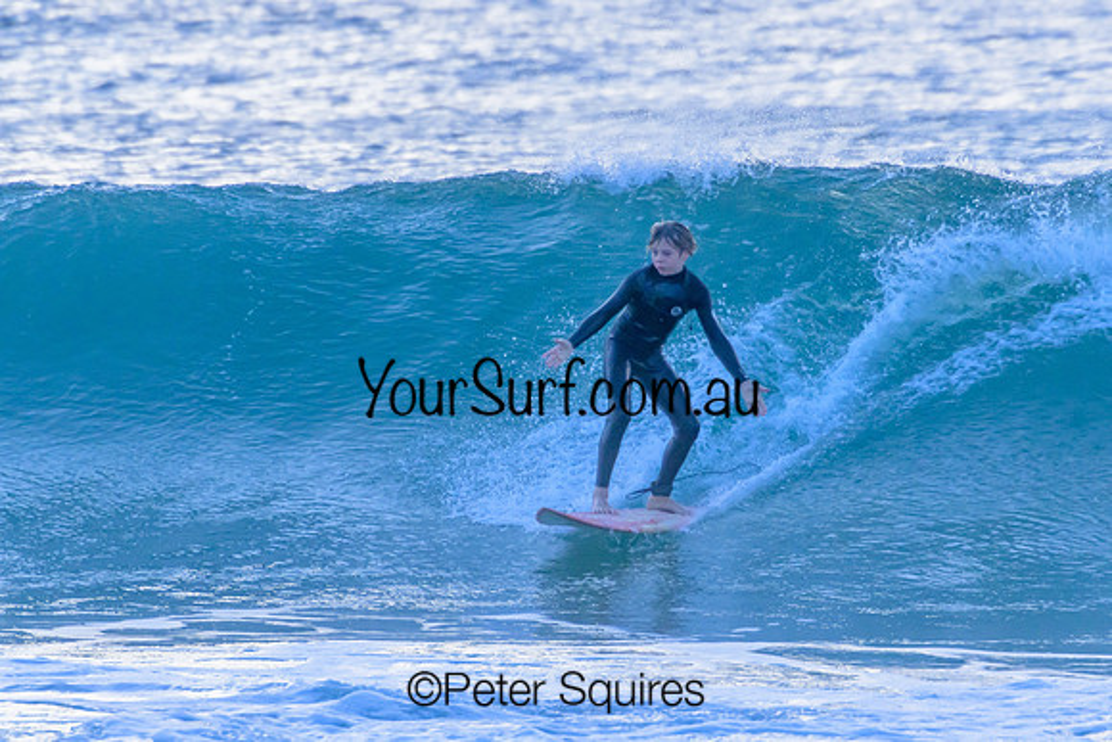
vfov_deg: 1.8
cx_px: 556
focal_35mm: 750
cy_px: 371
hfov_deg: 2.7
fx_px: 23171
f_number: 11
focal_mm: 750
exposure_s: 1/2000
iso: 5000
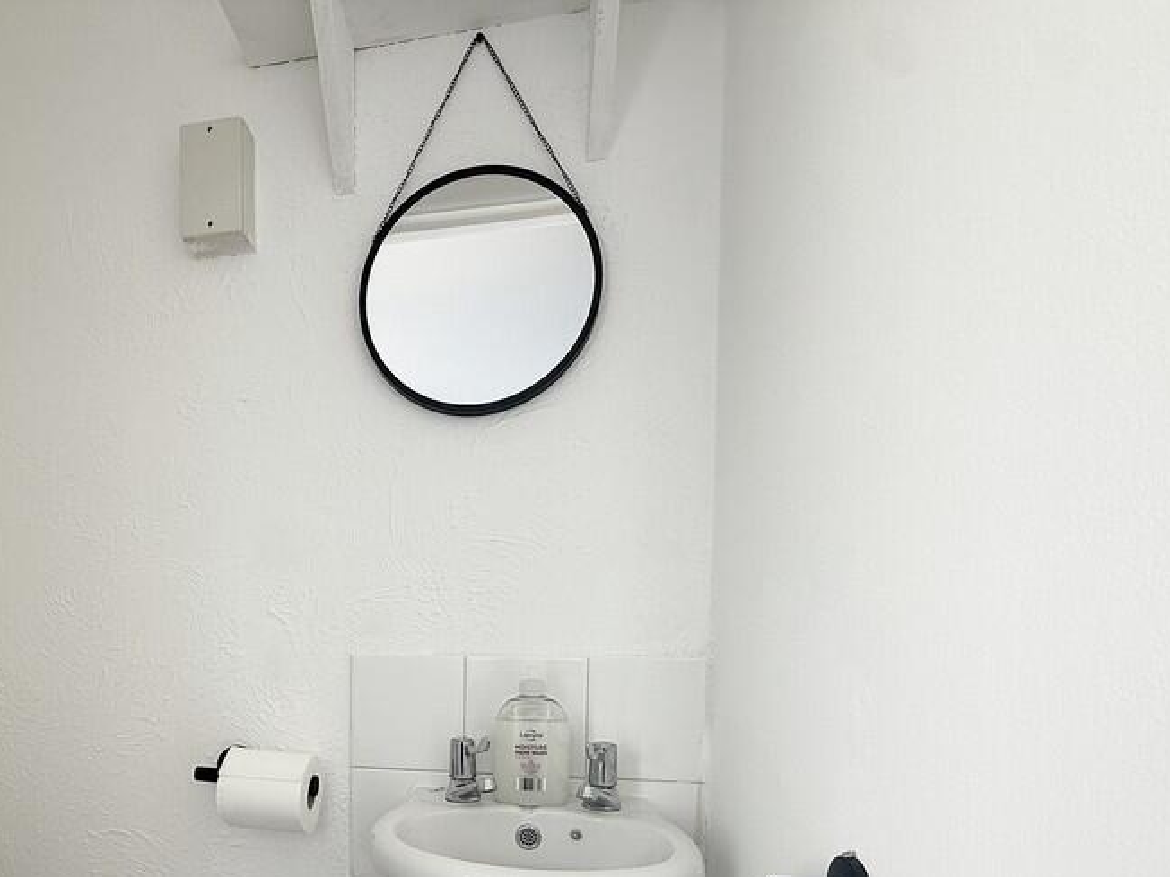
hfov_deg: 73.3
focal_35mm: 22
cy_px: 687
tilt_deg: -1.5
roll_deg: -0.8
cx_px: 361
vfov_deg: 57.1
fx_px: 744
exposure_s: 1/156
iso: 50
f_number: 2.2
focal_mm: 2.22
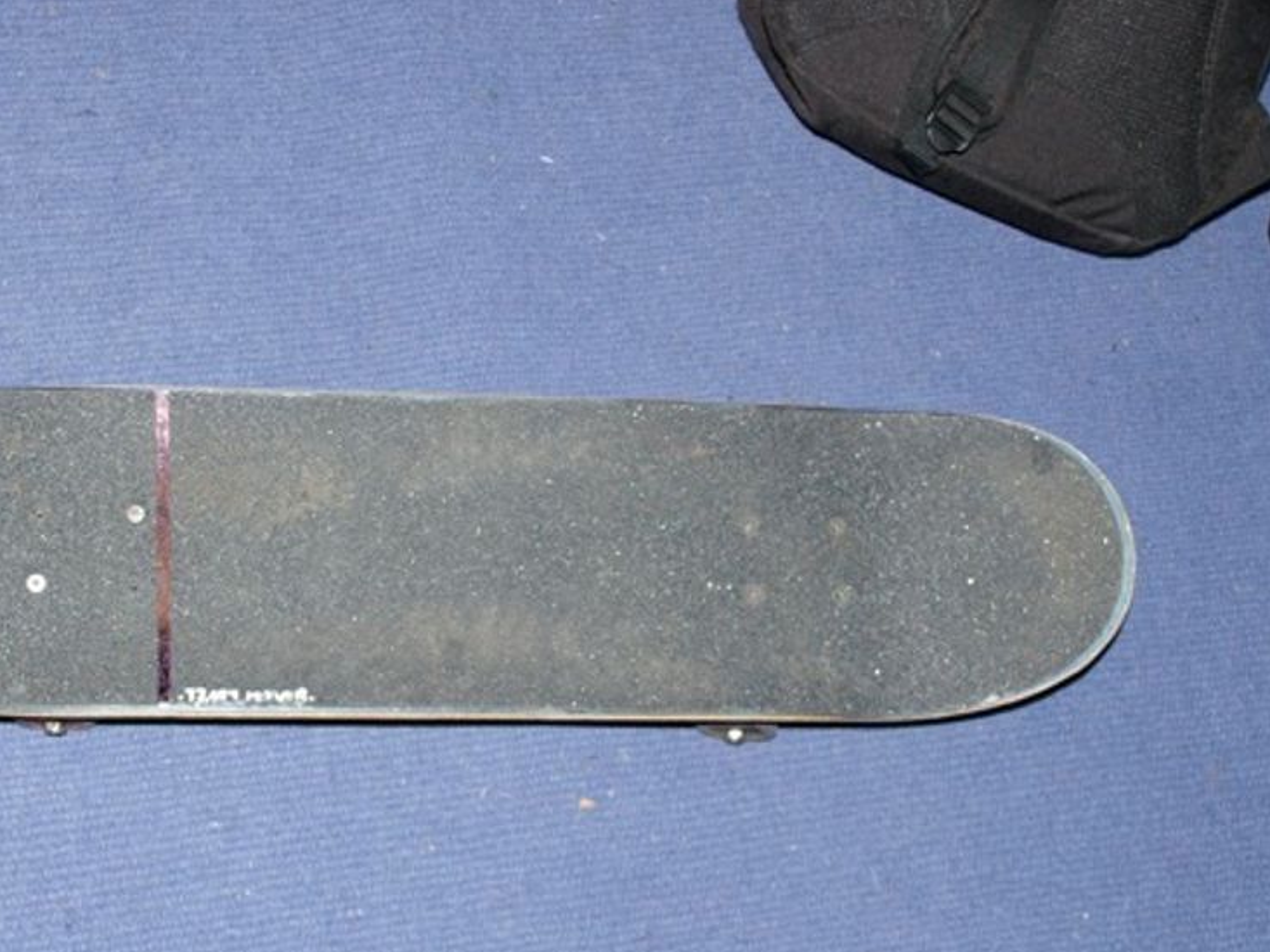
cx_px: 476
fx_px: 2165
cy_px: 515
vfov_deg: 24.8
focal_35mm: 59
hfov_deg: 32.5
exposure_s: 1/45
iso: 800
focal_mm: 30
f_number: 5.6
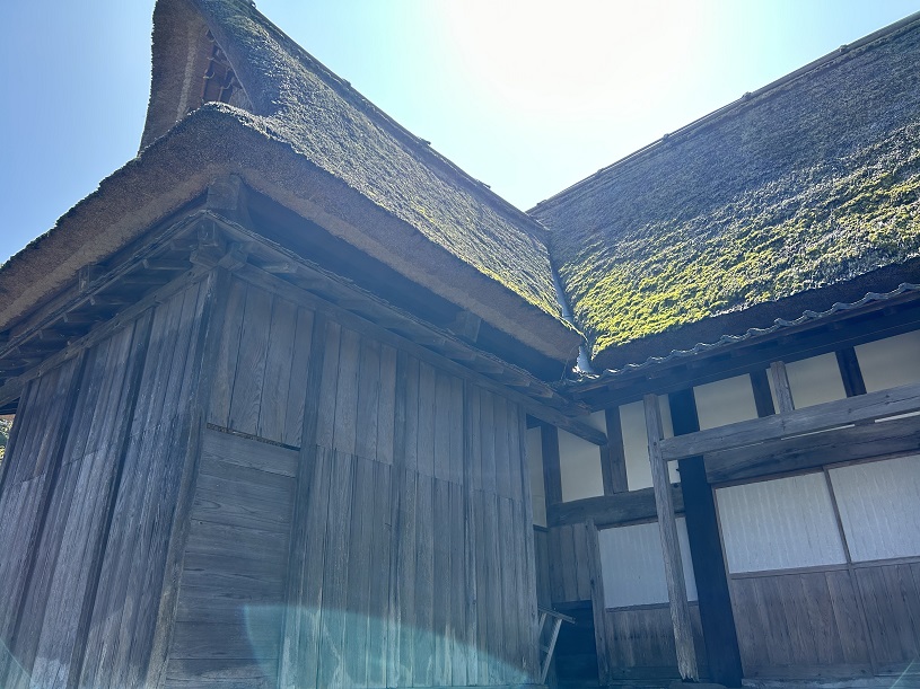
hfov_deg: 67.3
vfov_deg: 53.1
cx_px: 460
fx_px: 691
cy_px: 344
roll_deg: +1.5
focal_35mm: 26
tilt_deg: +25.8
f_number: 1.5
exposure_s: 1/1412
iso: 50
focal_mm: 5.7
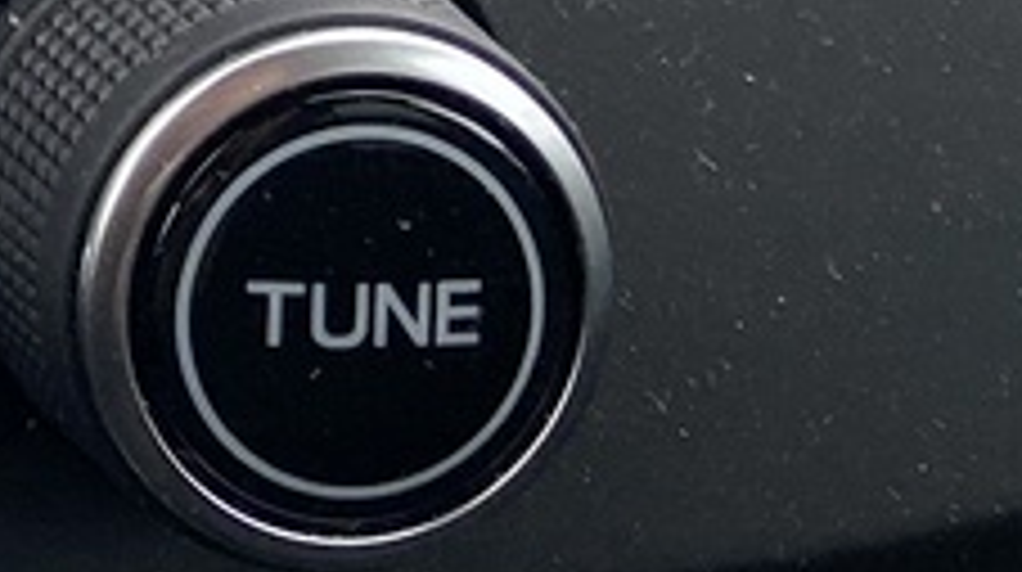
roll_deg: -3.6
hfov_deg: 9.8
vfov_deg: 5.7
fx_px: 4872
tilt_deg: -14.1
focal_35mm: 180
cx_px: -1832
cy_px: -1770
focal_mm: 4.25
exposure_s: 1/315
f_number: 1.8
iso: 32
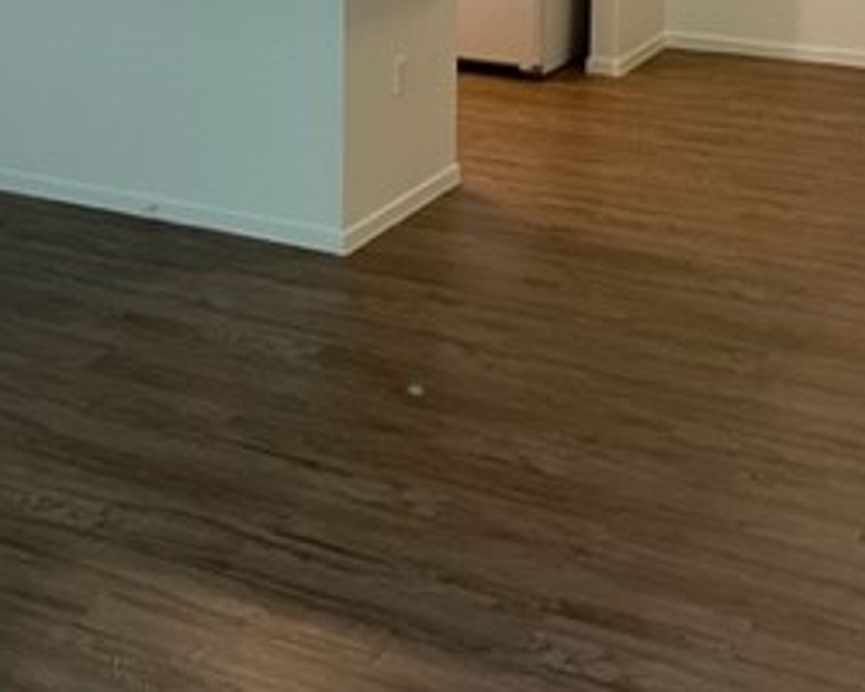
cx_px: 353
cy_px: -69
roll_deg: -0.2
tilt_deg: -8.6
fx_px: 1664
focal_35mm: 65
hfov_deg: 29.1
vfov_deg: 22.2
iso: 250
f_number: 1.6
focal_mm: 4.2
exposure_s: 1/60
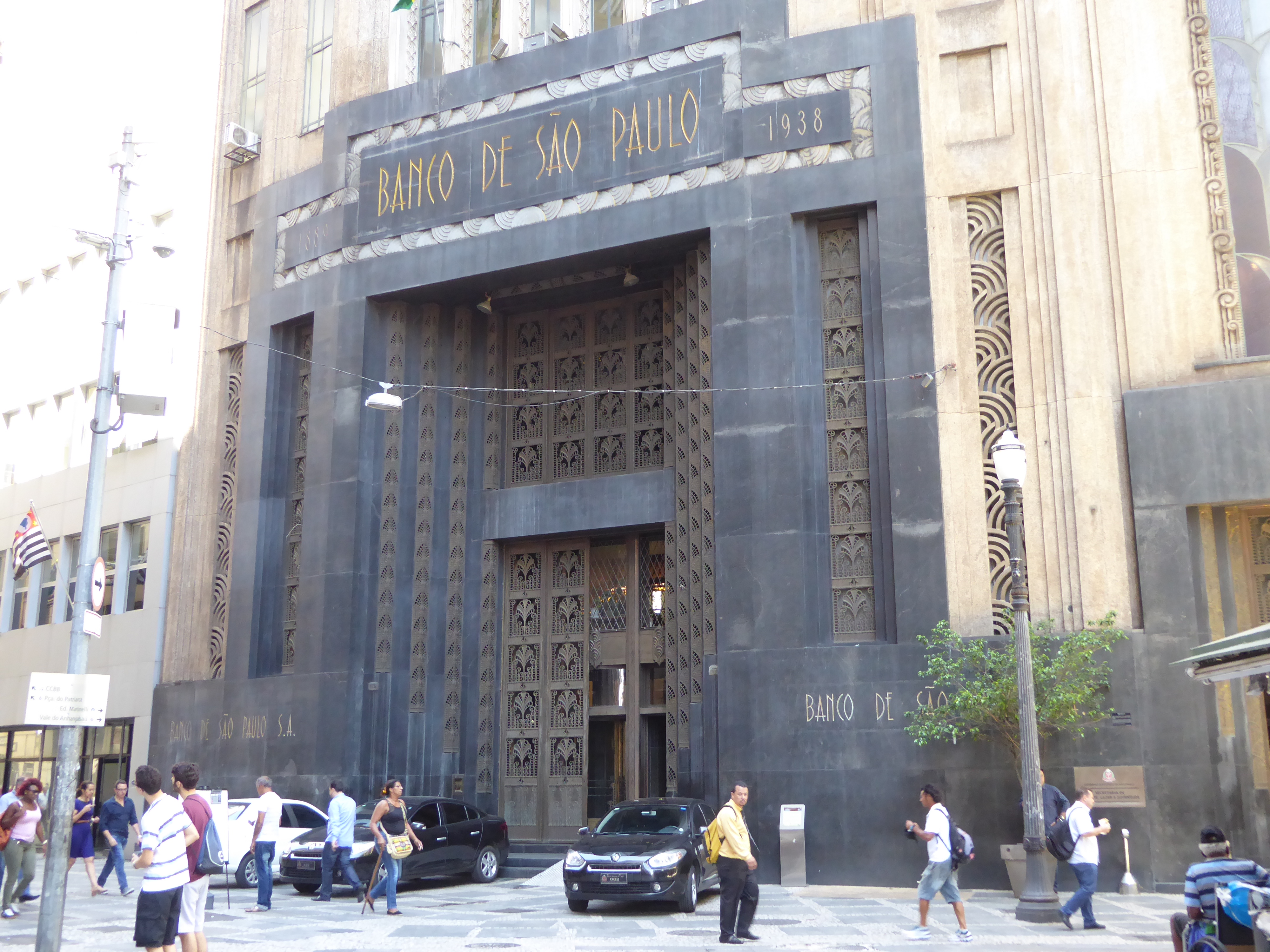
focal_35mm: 39
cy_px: 476
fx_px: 1431
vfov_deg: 36.8
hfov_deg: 47.9
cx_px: 635
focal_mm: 6.7
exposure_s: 1/60
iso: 320
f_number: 3.7
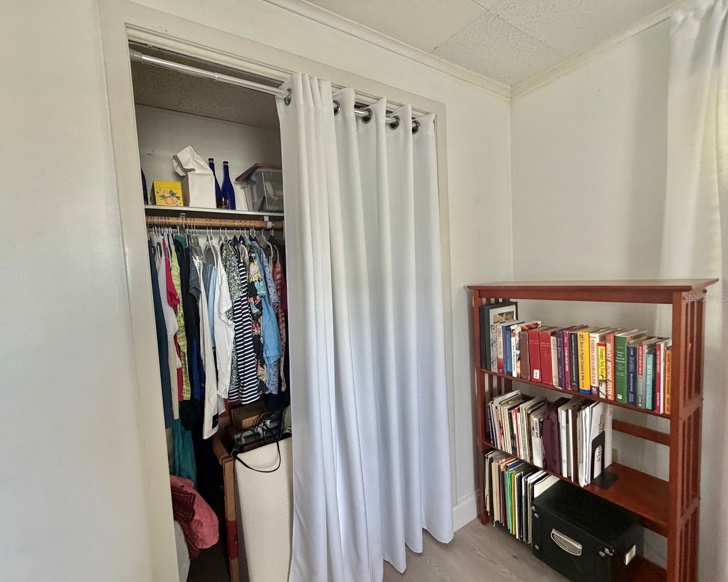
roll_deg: +3.6
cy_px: 297
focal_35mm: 15
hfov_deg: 96.5
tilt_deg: -3.6
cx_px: 331
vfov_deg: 84.0
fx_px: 323
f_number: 2.2
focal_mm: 2.22
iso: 320
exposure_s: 1/121
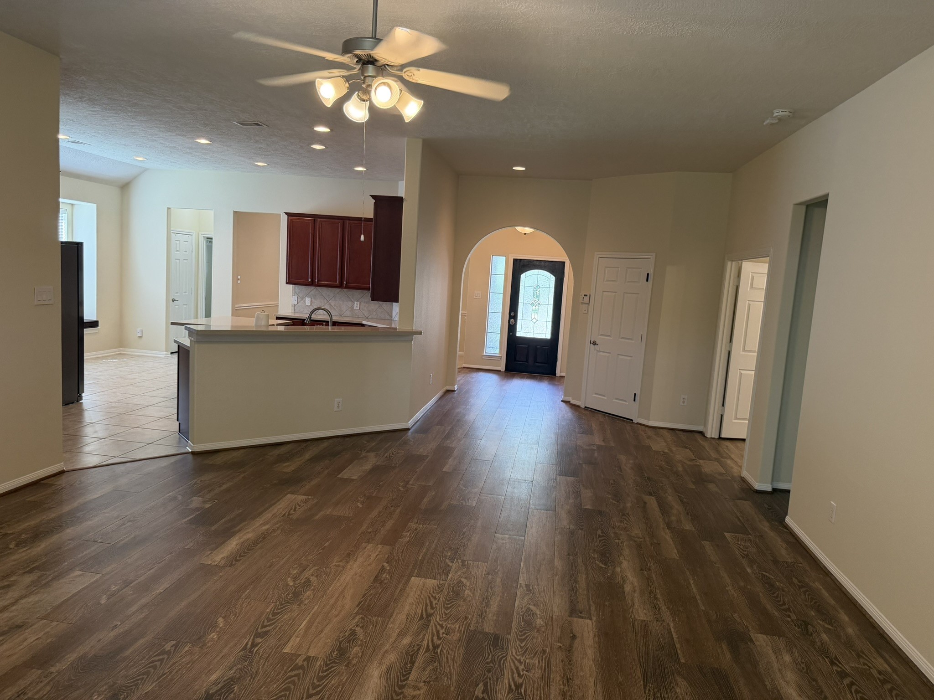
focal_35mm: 24
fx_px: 648
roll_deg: -4.2
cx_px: 467
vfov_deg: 56.8
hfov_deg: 71.6
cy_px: 350
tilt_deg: -6.4
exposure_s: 1/120
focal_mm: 6.76
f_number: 1.78
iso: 250
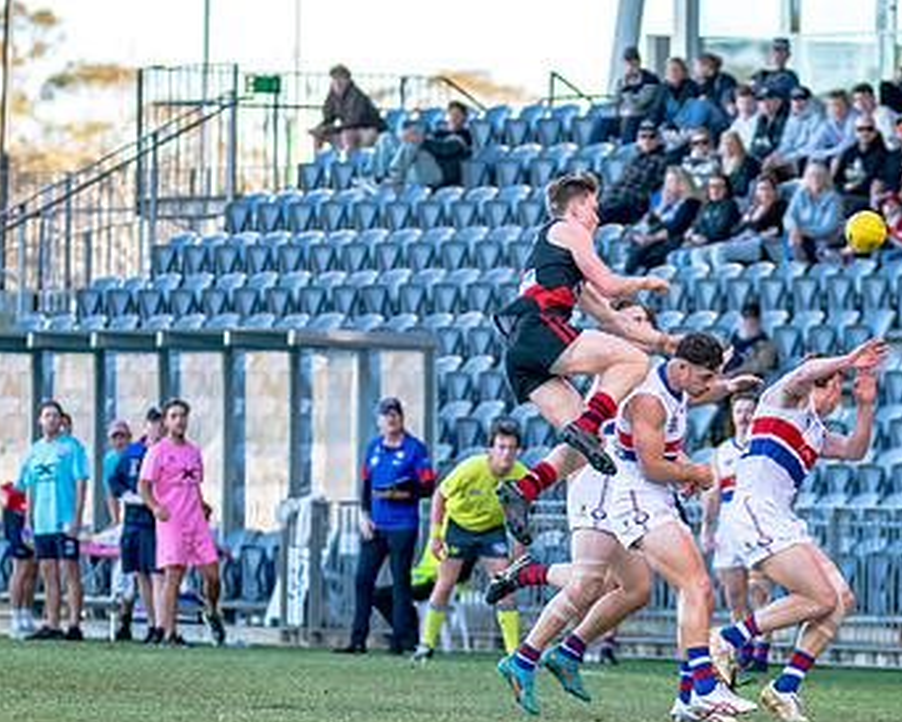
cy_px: 374
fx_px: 11486
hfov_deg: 4.5
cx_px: 656
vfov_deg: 3.6
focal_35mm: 430
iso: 1250
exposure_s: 1/1600
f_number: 4
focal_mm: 210
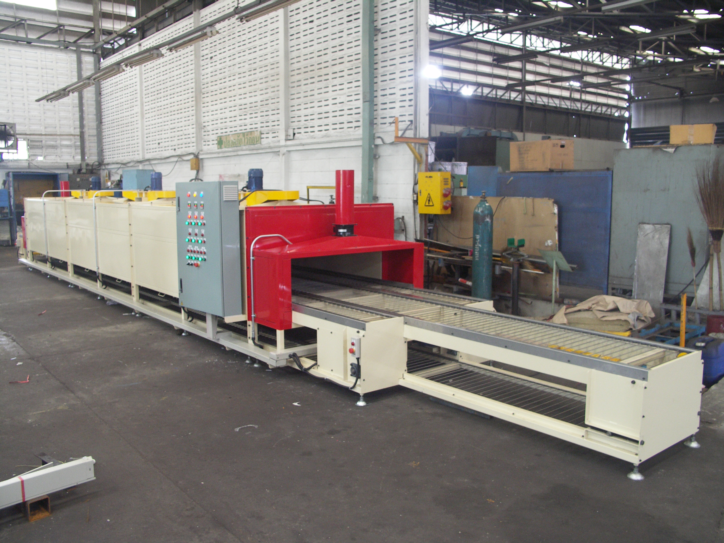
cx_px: 362
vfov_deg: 46.8
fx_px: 627
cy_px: 272
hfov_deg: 60.0
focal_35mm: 30
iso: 200
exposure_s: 1/8
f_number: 2.8
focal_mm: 7.9
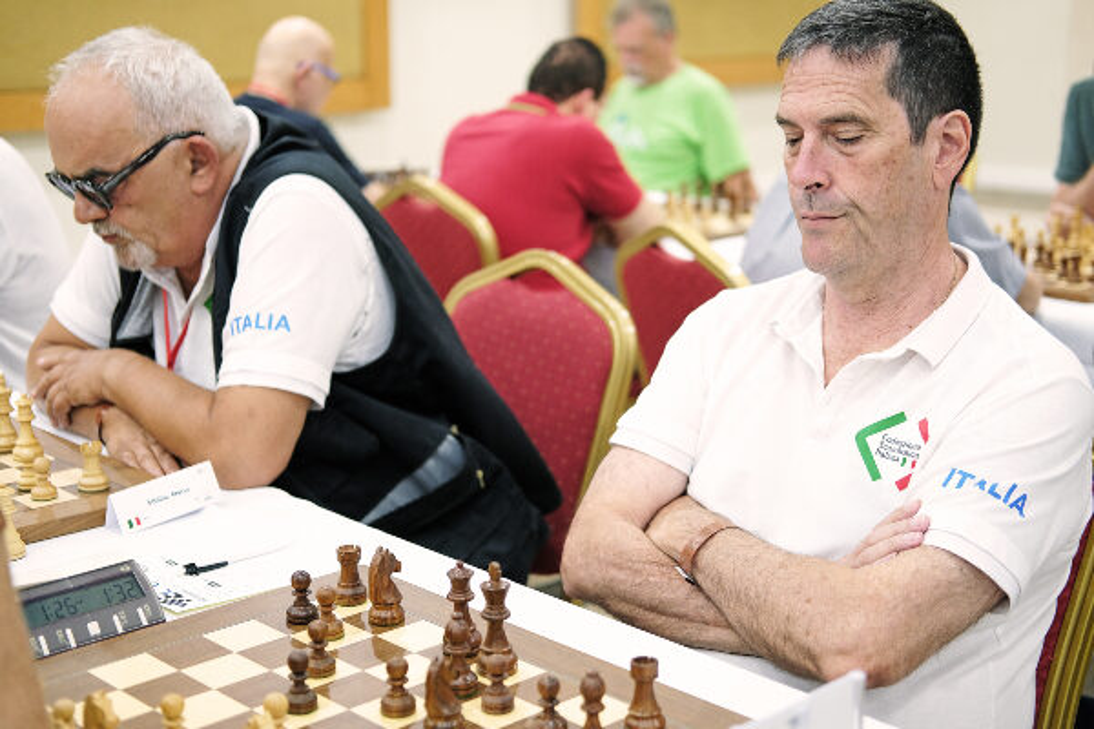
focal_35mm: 53
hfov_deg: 37.5
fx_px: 1610
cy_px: 364
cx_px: 547
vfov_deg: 25.5
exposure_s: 1/250
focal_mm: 35
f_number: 2
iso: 1000
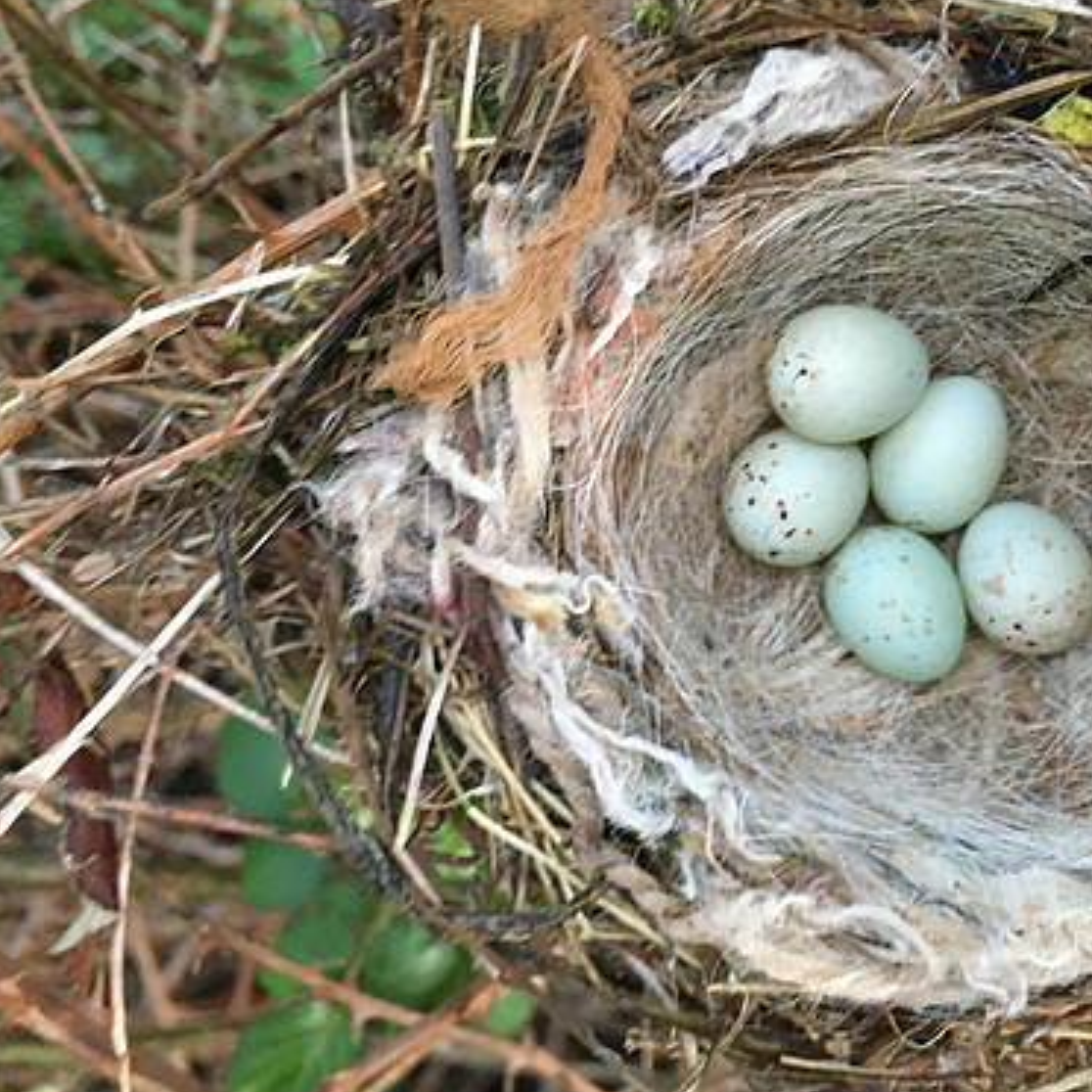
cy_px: 556
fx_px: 1428
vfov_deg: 41.9
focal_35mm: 40
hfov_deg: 41.0
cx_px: 778
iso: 200
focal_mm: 4.15
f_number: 2.2
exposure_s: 1/20
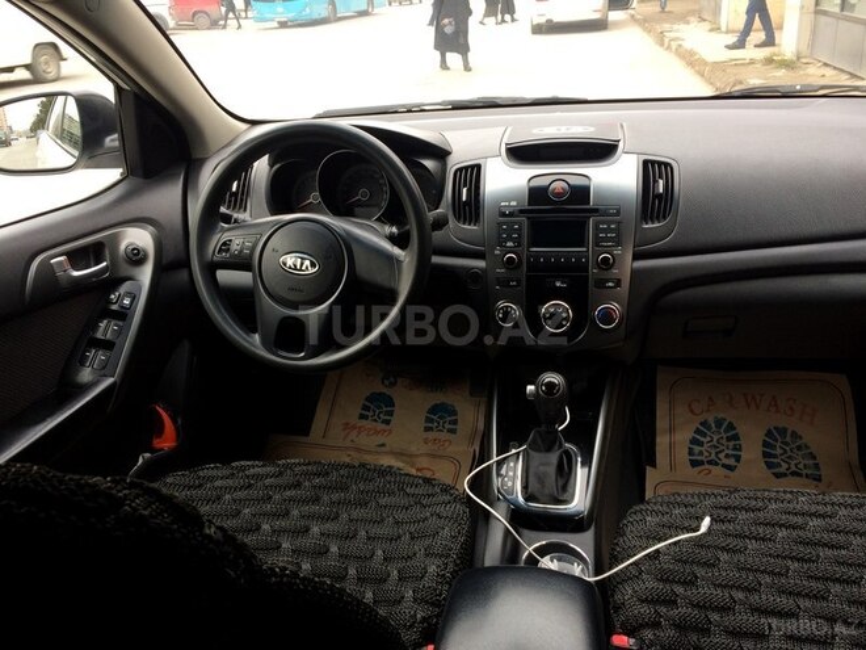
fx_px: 726
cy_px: 325
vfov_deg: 48.2
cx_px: 433
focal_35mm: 29
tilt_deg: -26.5
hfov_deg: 61.7
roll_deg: +4.5
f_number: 2.2
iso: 40
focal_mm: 4.15
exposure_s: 1/100
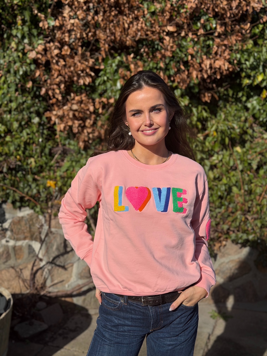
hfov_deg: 30.3
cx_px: 134
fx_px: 494
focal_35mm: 48
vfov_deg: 39.7
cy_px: 178
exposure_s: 1/7874
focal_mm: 6.76
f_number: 1.78
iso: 64
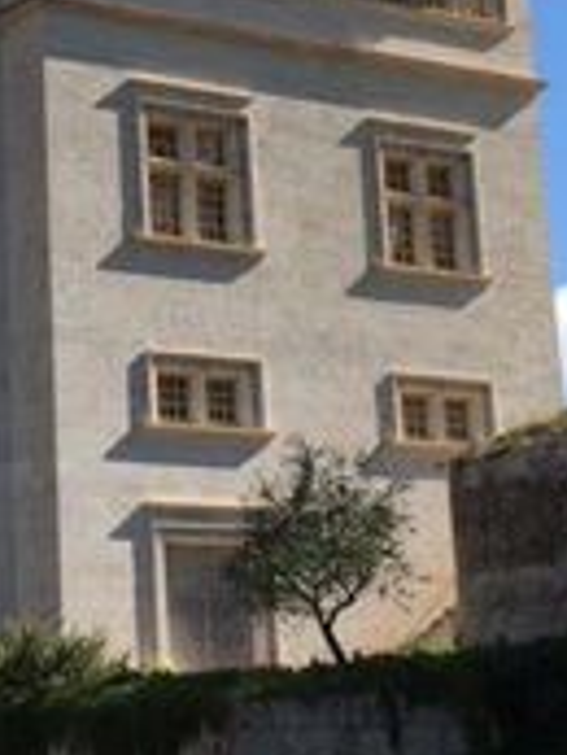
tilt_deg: +17.1
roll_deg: +2.8
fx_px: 2334
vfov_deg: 18.2
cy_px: 148
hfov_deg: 13.8
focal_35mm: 107
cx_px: 131
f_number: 2.2
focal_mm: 4.15
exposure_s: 1/1304
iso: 25
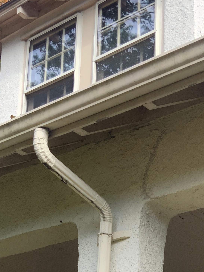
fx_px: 629
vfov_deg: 22.8
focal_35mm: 80
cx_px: 106
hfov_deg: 18.4
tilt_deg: +11.6
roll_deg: -0.7
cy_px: 311
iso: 16
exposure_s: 1/229
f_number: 1.8
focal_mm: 3
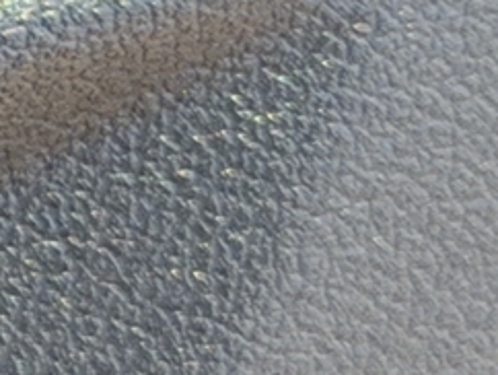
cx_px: -778
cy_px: -175
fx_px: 3312
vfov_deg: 6.4
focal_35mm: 230
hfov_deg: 7.9
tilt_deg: -62.0
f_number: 1.78
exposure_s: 1/563
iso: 80
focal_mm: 6.76
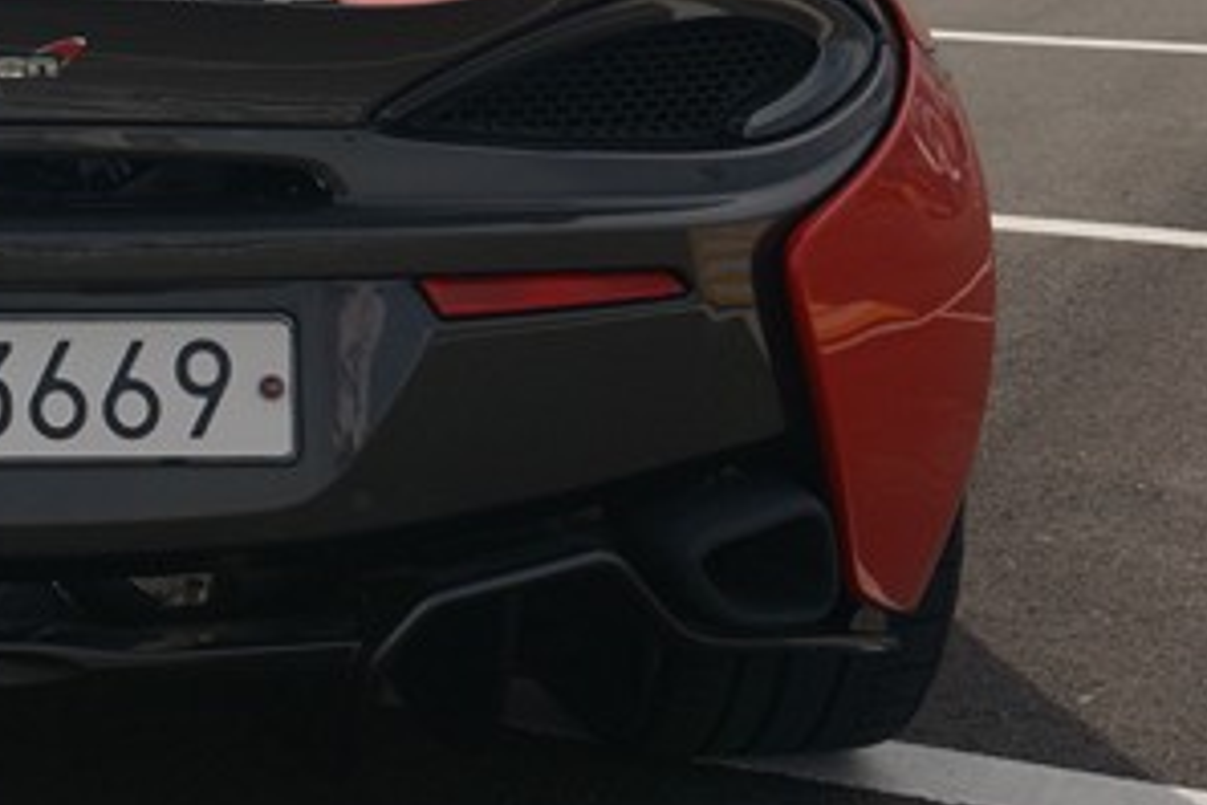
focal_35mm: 96
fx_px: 3202
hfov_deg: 20.4
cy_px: -83
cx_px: -118
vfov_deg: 14.0
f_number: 6.3
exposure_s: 1/640
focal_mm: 21
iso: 100
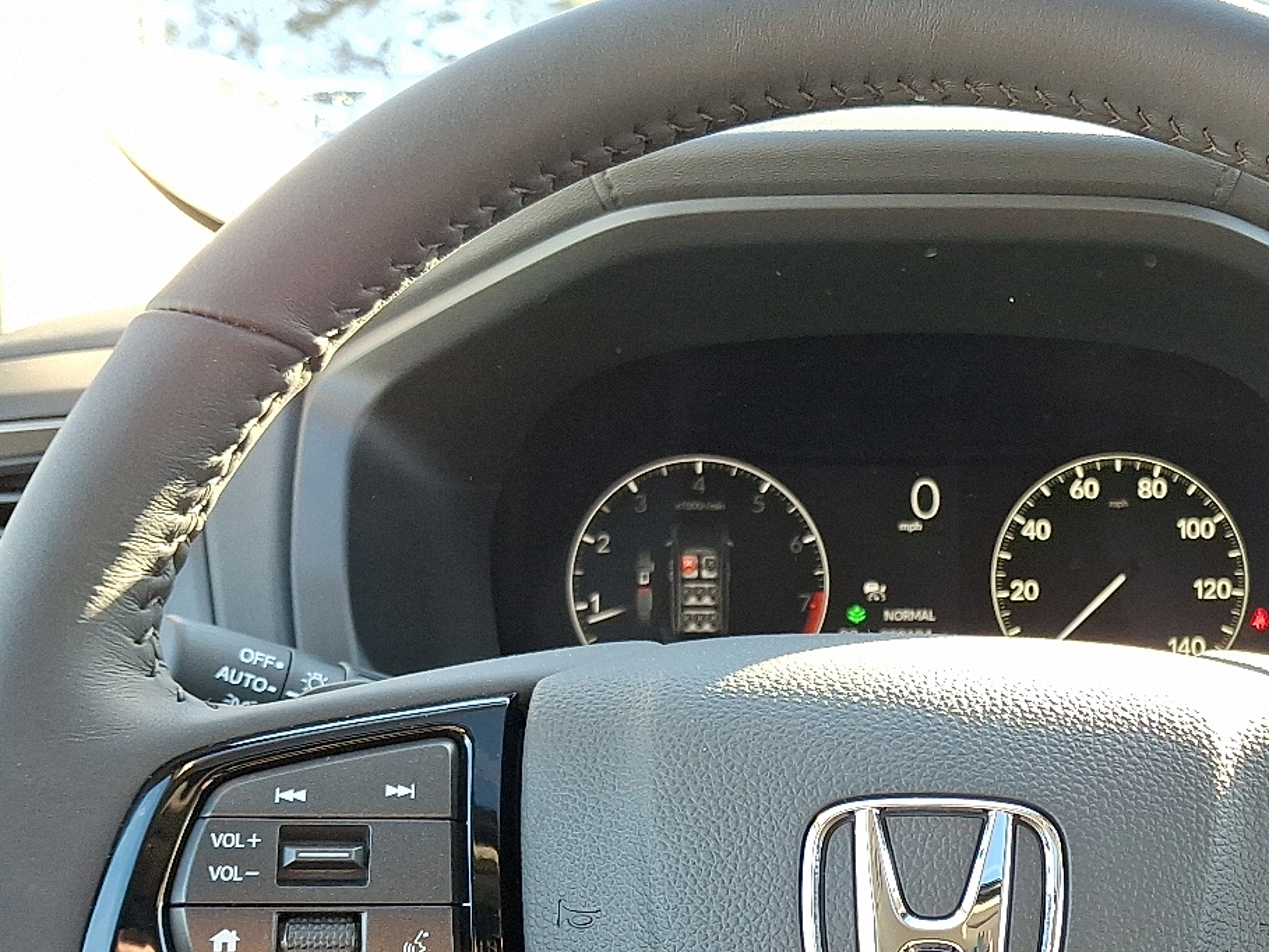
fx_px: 1613
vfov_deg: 32.3
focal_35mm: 44
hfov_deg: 42.0
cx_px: 912
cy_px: 715
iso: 84
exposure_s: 1/120
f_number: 1.8
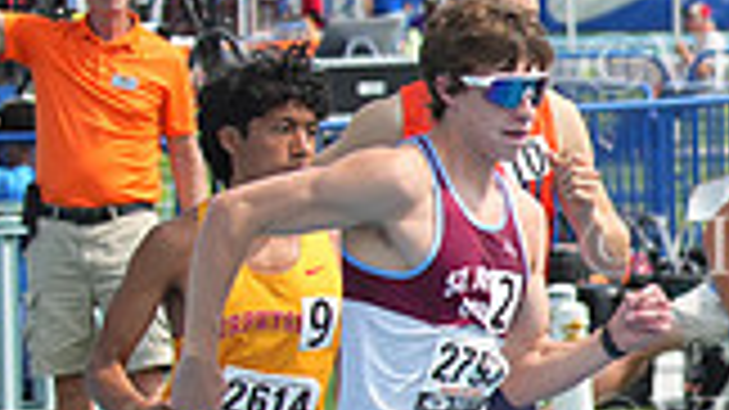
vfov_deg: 2.5
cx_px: 1233
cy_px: 336
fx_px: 9411
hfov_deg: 4.4
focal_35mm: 487
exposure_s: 1/2500
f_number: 5.6
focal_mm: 130
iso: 500
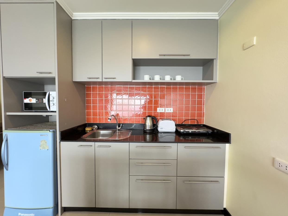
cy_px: 108
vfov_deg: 85.7
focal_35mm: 14
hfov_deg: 102.1
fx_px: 116
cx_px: 144
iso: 320
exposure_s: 1/50
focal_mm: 2.22
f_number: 2.2
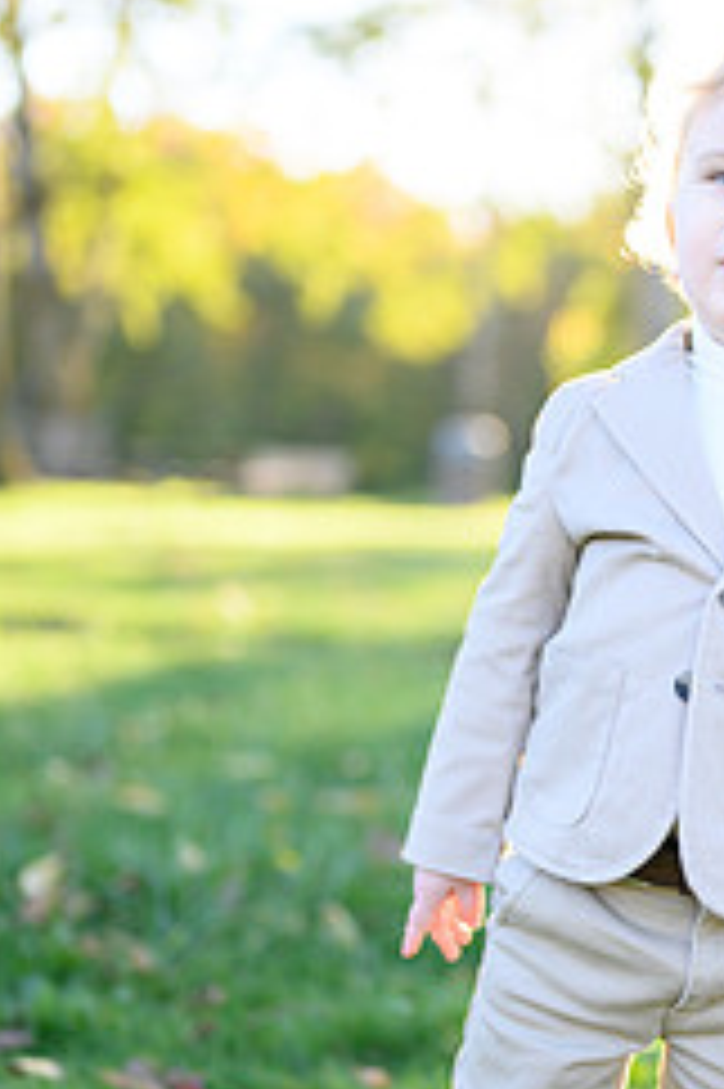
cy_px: 639
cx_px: 668
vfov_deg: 21.9
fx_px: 2809
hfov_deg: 14.5
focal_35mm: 93
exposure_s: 1/800
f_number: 2
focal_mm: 50
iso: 320
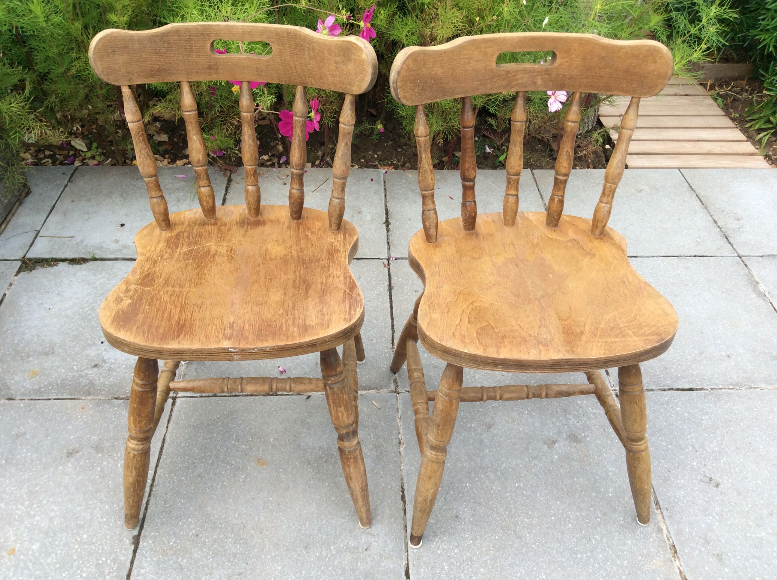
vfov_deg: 44.1
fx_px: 717
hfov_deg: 56.9
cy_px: 290
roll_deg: -0.1
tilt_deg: -40.5
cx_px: 388
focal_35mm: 32
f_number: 2.4
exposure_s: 1/292
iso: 32
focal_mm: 3.3
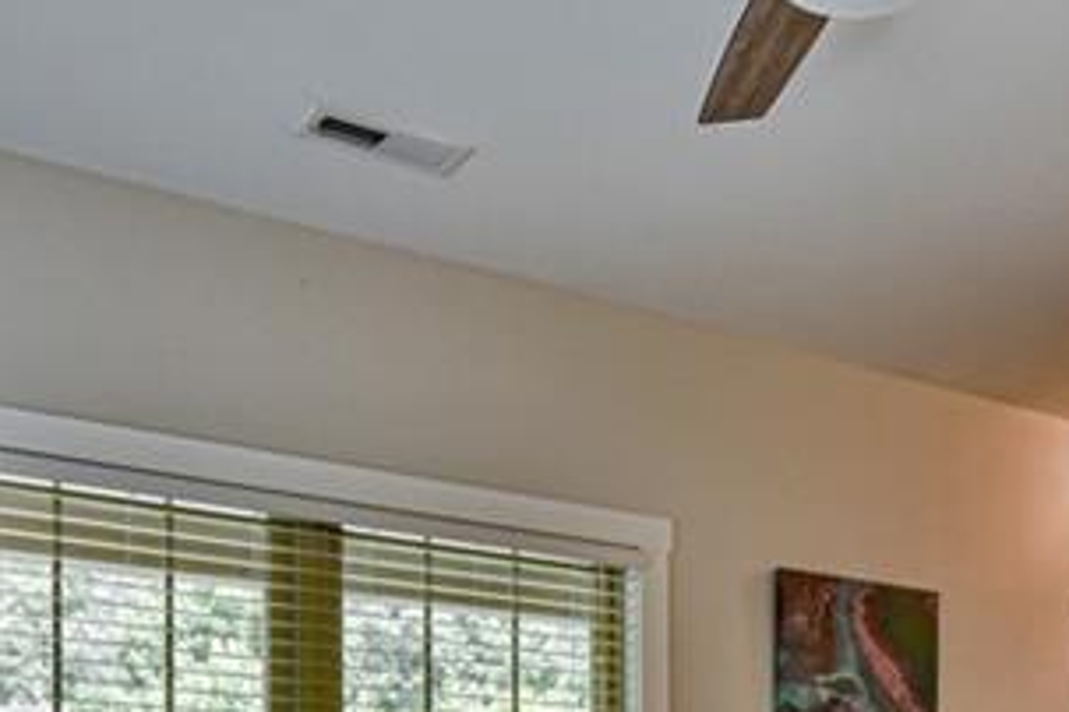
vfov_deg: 22.5
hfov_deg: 36.4
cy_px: 918
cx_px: 723
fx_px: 1603
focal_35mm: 54
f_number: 6.3
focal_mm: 16
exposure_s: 1/160
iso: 1600
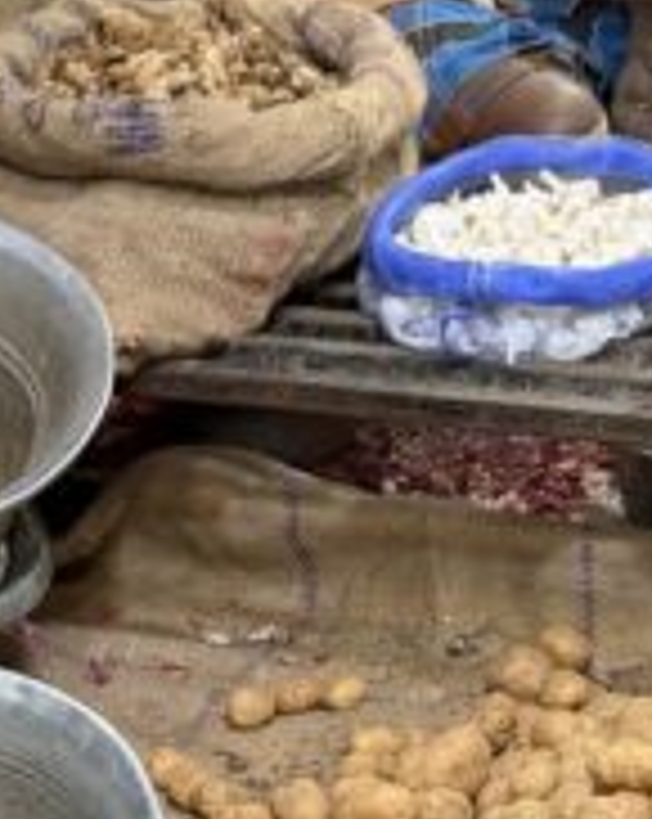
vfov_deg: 14.0
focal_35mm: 132
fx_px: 3192
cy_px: 1112
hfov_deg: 11.2
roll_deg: +4.0
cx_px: -328
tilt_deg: -33.2
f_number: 1.78
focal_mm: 6.76
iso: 160
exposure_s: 1/100
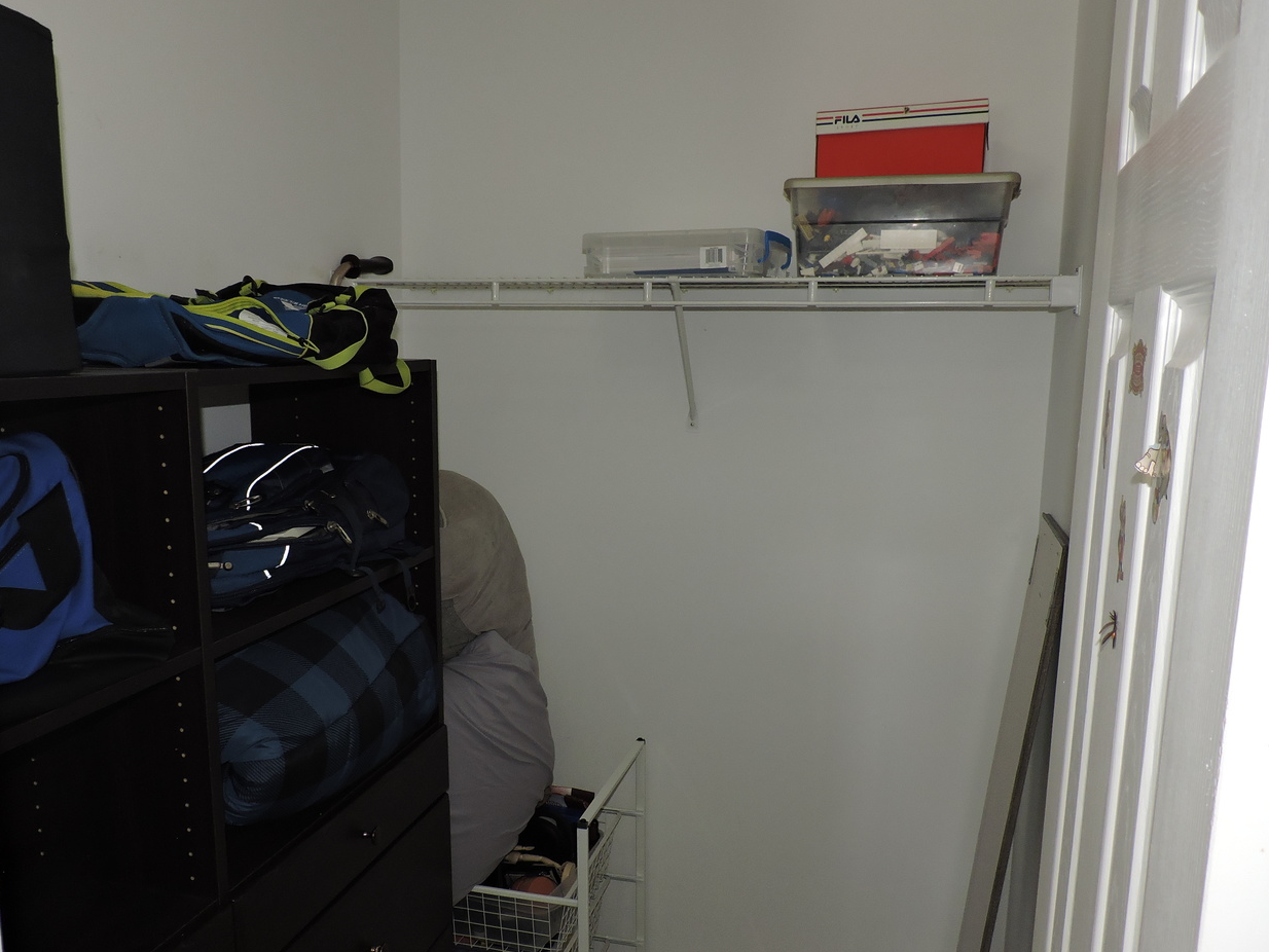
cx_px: 634
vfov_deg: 49.7
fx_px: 1027
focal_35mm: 28
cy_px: 523
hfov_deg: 63.4
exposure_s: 1/30
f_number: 3
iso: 200
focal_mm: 4.3
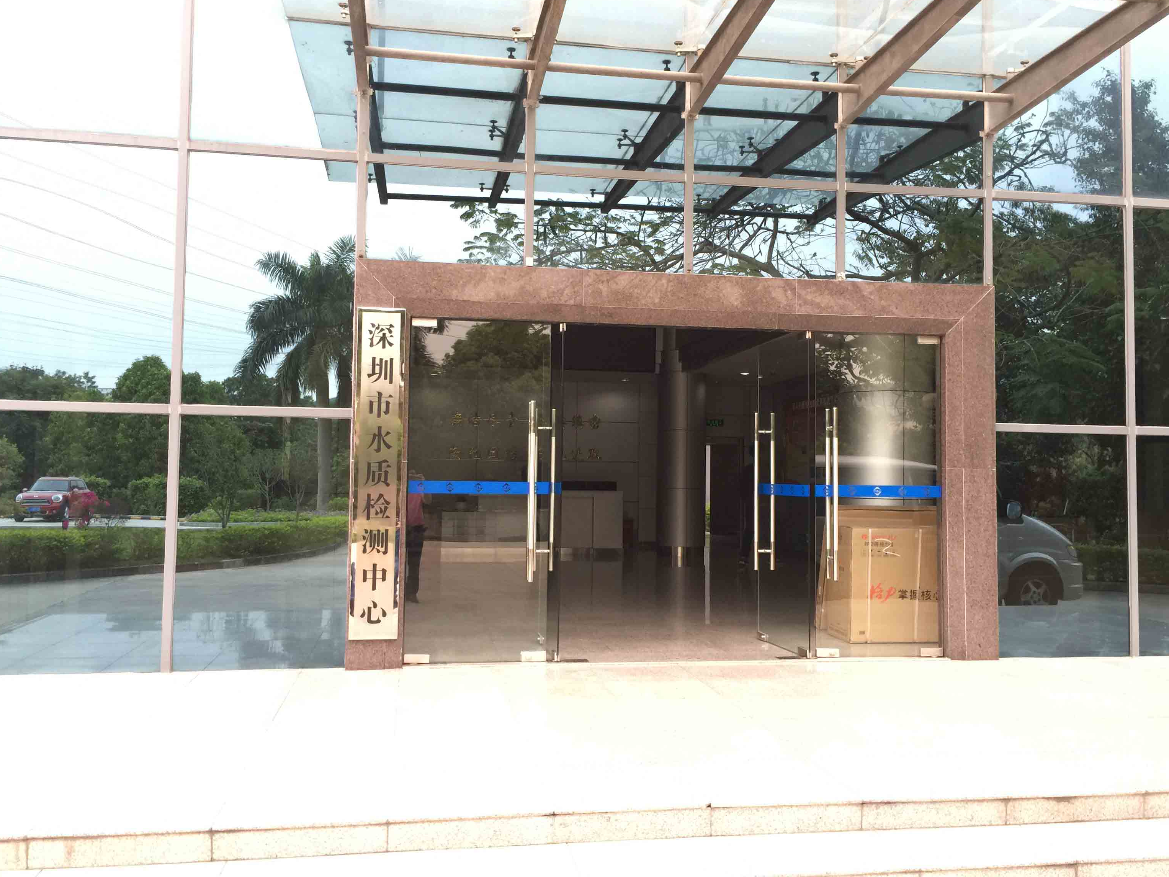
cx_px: 596
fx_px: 1047
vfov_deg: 45.4
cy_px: 427
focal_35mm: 31
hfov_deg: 58.3
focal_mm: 4.15
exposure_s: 1/30
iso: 40
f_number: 2.2
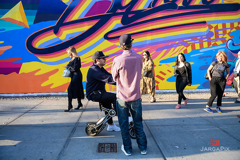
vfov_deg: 53.2
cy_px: 80
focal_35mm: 24
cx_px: 120
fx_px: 160
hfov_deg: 73.7
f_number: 3.2
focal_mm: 24
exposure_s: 1/800
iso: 400
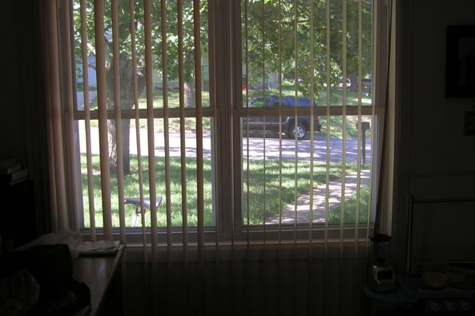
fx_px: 528
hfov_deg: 48.5
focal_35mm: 40
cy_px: 154
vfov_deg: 33.4
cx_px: 240
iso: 50
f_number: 3.2
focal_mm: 6.3
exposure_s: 1/50
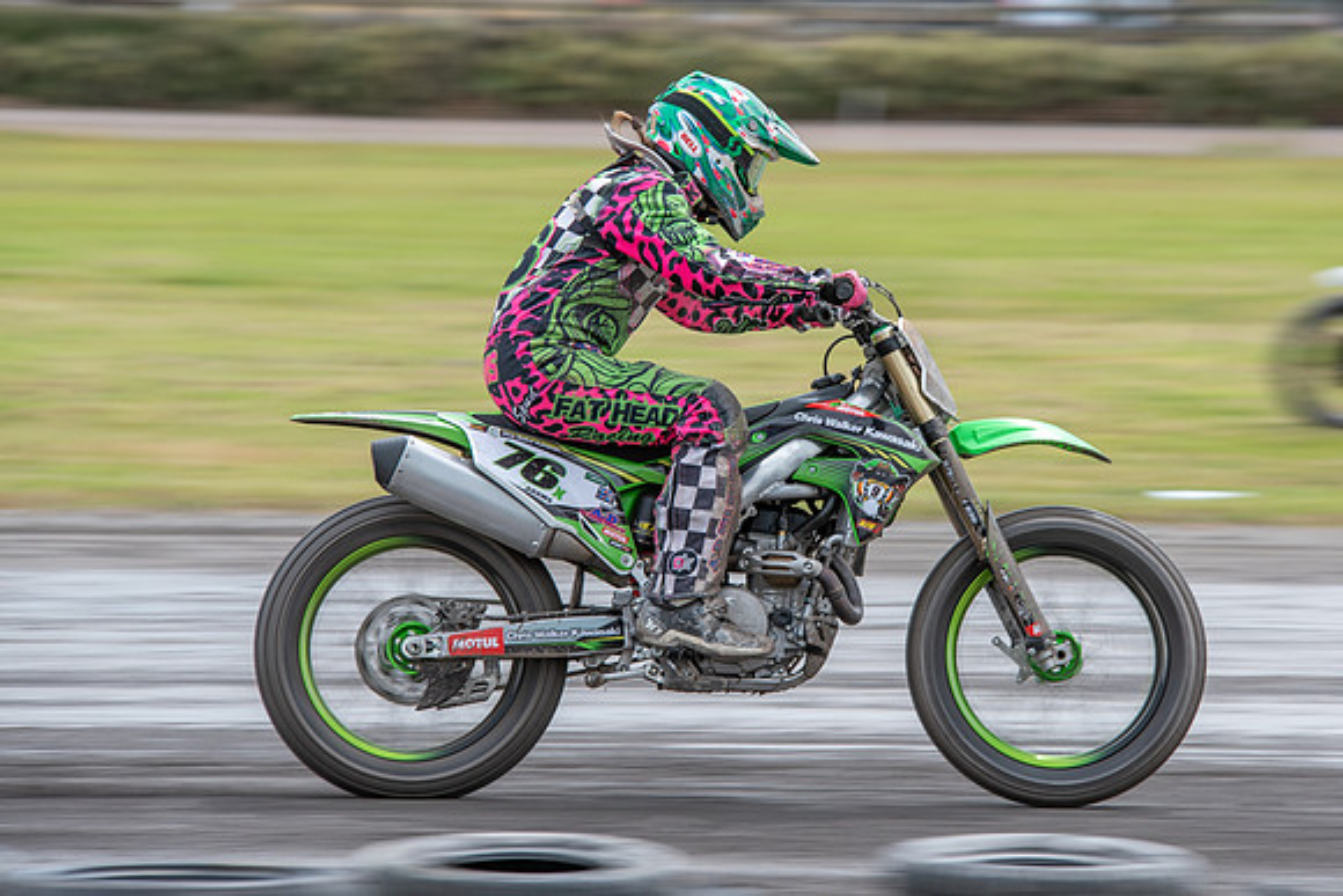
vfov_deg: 5.2
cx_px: 822
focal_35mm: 263
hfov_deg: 7.8
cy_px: 403
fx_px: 9828
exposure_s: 1/250
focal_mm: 200
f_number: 6.3
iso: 160
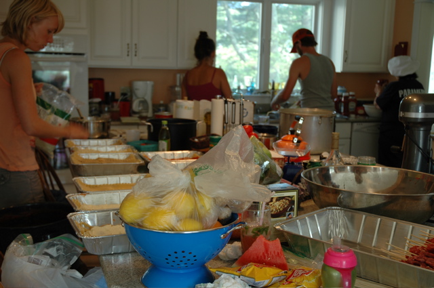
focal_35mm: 46
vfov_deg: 28.9
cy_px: 144
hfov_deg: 42.4
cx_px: 217
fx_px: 560
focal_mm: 31
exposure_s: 1/40
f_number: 4
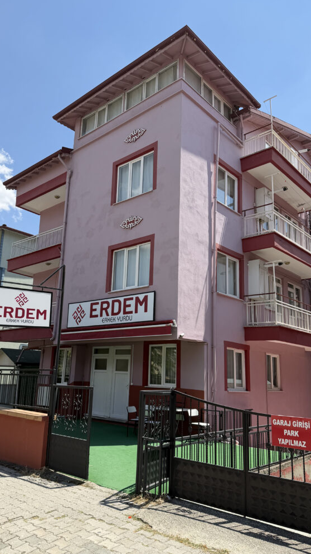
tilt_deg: +13.3
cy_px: 280
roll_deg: -2.0
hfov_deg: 42.9
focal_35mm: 27
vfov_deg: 69.9
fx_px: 396
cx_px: 148
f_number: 1.78
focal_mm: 6.76
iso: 80
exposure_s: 1/3953
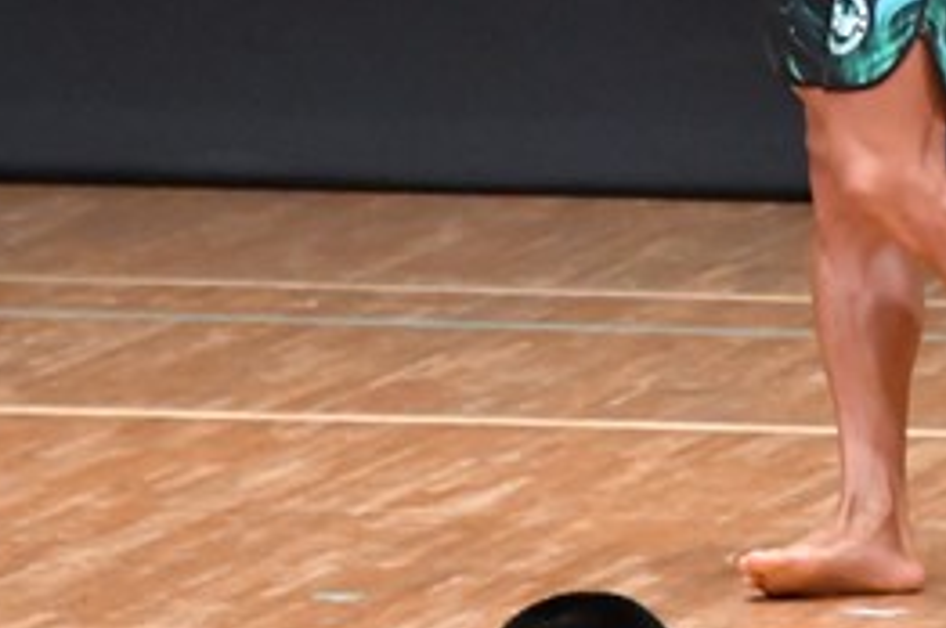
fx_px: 22124
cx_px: 995
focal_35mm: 843
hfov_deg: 2.4
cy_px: -170
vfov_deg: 1.6
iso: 8000
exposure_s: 1/400
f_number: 5.6
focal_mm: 190
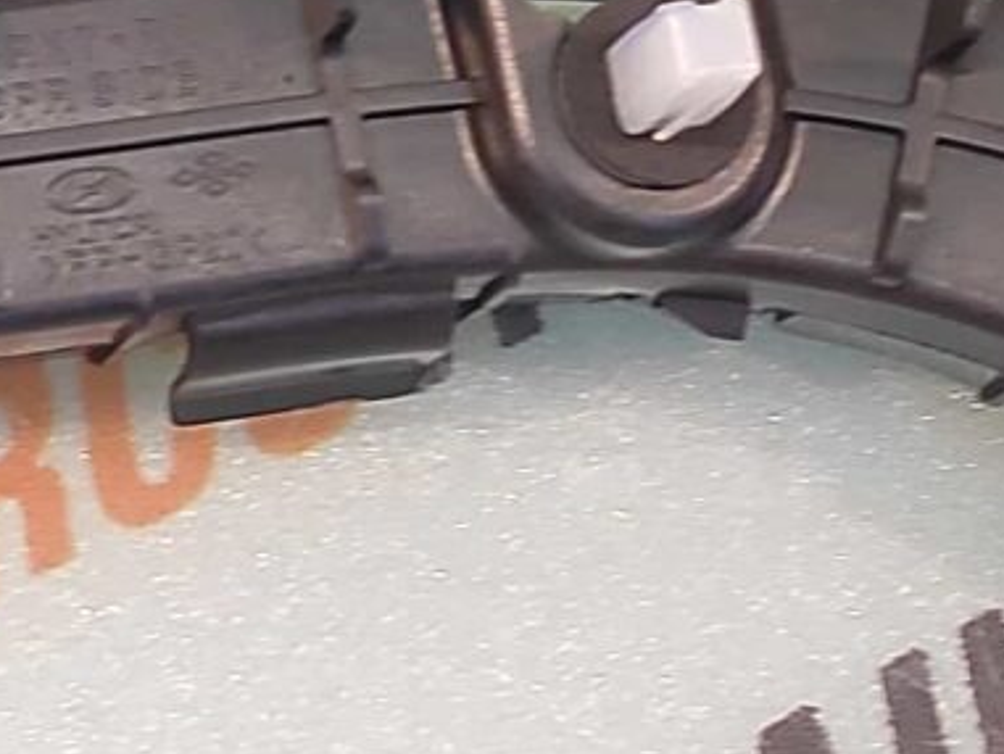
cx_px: -34
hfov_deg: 16.8
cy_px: -42
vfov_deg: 12.8
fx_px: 3307
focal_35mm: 114
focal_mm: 4.74
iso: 244
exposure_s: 1/33
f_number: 1.79
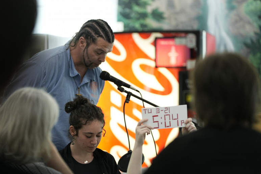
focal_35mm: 185
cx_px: 123
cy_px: 86
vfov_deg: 7.4
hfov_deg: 11.1
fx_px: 1342
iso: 2500
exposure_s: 1/200
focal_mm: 164
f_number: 2.8
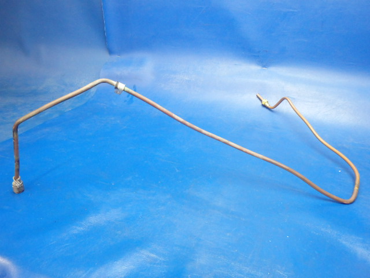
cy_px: 139
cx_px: 185
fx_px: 299
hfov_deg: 63.4
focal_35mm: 28
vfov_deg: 49.7
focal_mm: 5
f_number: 3.9
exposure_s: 1/20
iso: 800
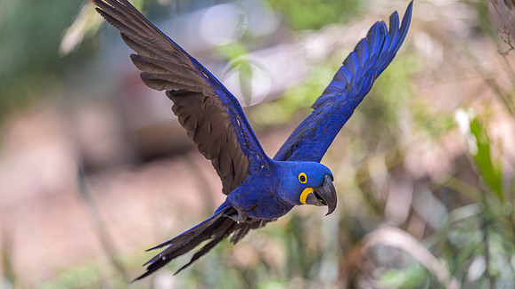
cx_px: 221
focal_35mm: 522
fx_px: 7128
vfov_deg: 2.3
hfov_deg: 4.1
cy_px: 136
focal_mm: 400
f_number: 2.8
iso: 800
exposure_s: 1/4000
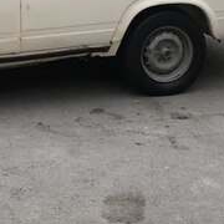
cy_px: -43
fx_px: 688
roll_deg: -1.5
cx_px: 2
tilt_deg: -8.9
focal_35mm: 94
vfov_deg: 17.6
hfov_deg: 18.0
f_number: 2.2
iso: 25
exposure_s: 1/101
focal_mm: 4.15
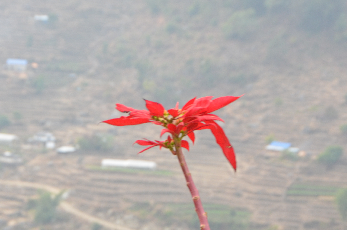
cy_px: 131
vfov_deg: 7.5
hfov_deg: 11.3
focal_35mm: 183
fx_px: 1760
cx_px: 166
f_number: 7.1
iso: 720
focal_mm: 80
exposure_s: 1/60
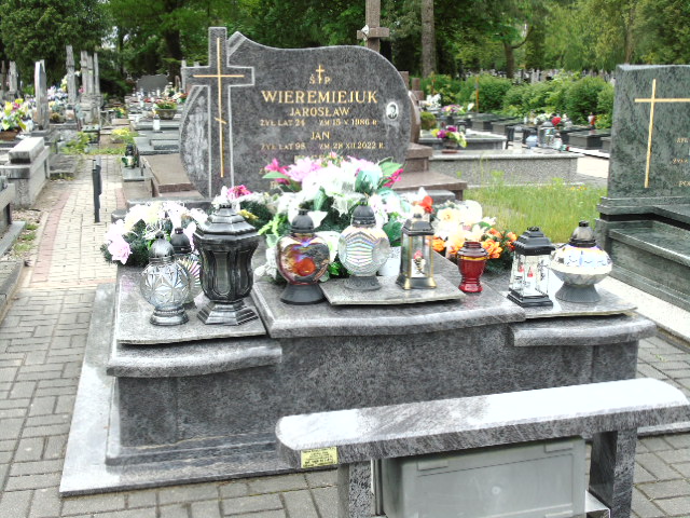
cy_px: 259
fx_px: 797
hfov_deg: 46.8
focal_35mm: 40
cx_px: 345
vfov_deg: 36.0
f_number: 3.9
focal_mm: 7.1
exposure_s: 1/160
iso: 80
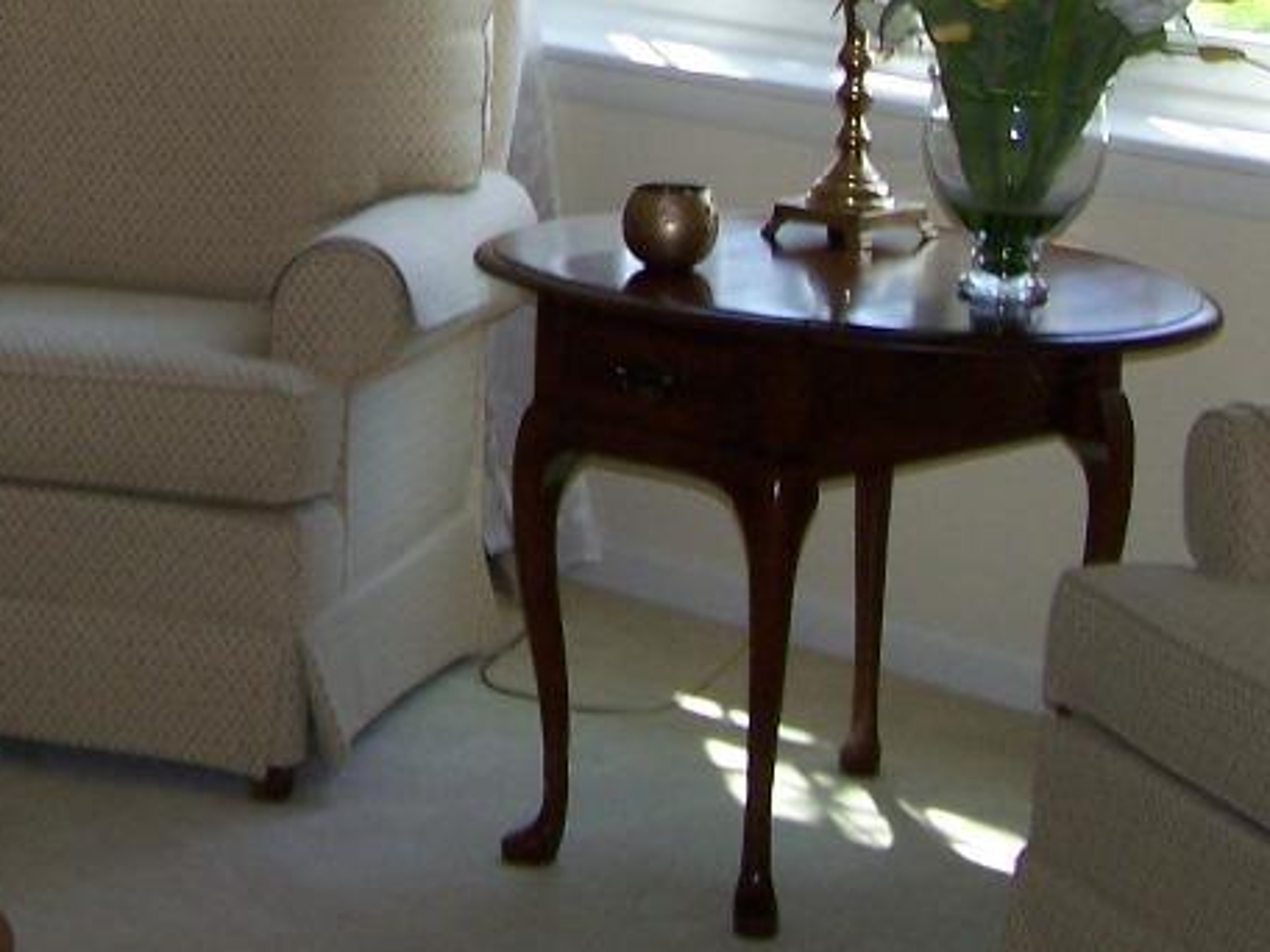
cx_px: 159
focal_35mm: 120
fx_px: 4403
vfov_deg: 12.1
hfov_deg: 16.2
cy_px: -103
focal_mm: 6.3
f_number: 2.8
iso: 80
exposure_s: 1/60
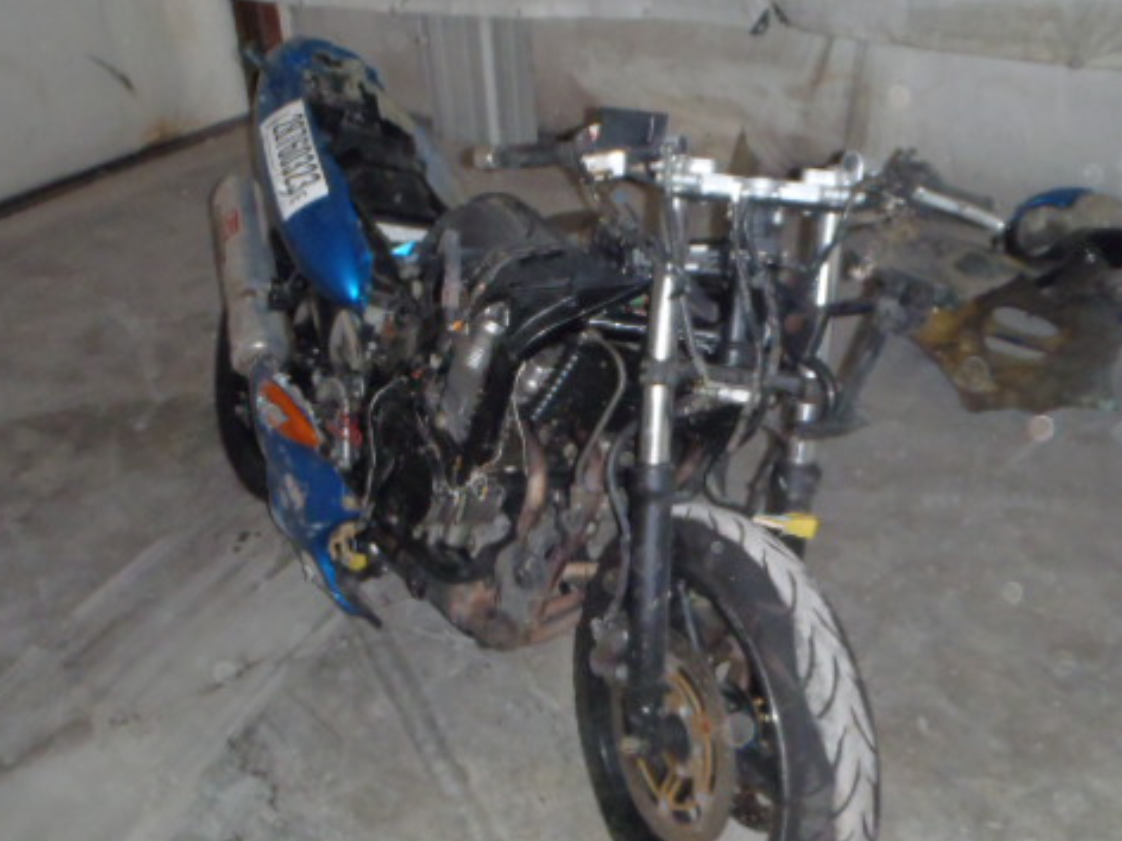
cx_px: 502
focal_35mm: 38
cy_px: 430
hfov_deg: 48.9
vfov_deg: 37.7
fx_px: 1232
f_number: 3.5
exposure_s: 1/30
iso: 400
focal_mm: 5
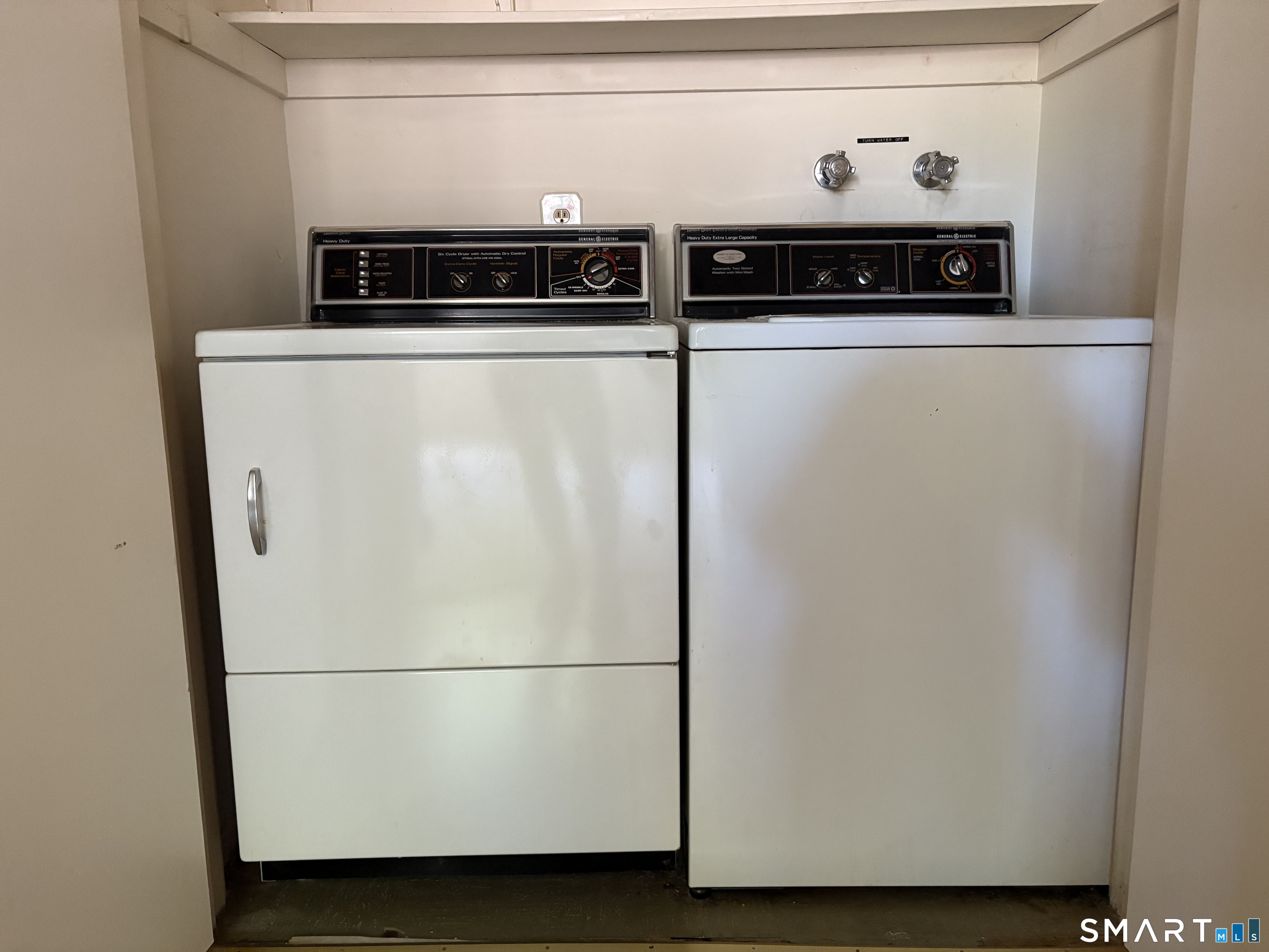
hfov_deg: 67.3
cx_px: 634
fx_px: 953
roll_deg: +1.0
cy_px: 476
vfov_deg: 53.1
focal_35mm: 26
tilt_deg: -9.5
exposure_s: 1/48
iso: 500
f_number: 1.6
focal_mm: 5.96
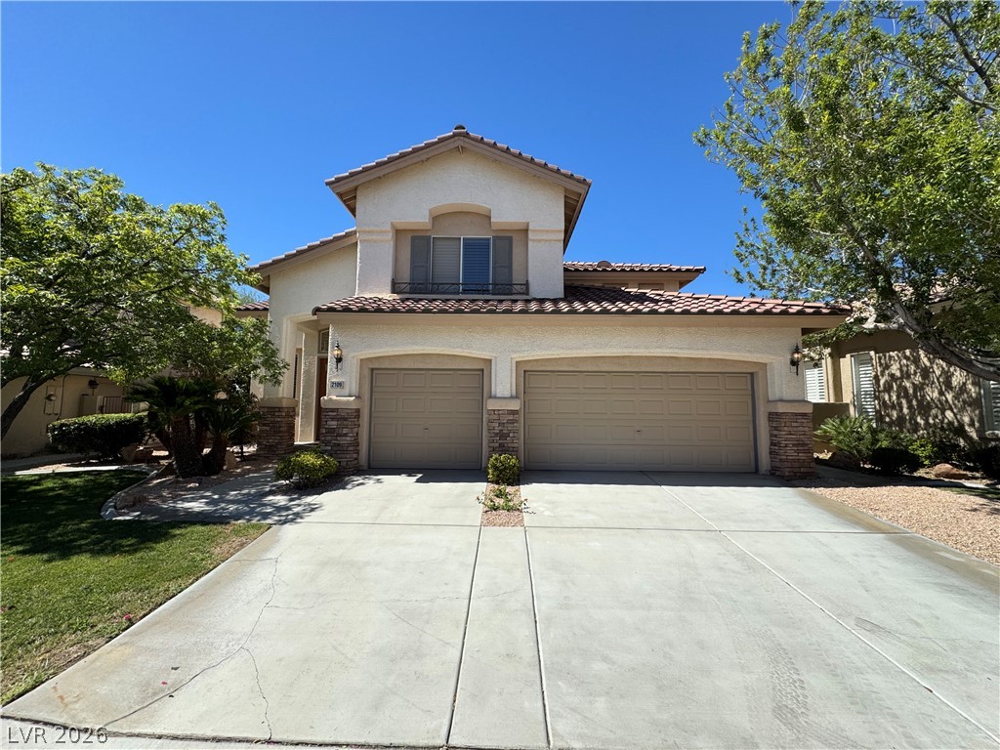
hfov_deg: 102.1
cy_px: 375
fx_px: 404
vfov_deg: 85.7
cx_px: 500
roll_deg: -0.7
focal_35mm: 14
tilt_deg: +4.9
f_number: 2.2
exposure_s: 1/1600
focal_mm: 2.22
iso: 50
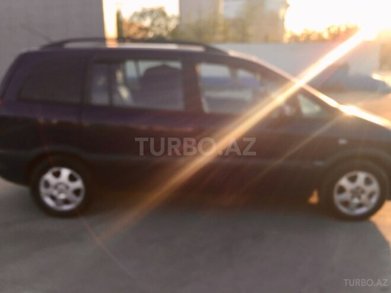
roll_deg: +0.7
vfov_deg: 48.2
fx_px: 328
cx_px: 196
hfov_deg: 61.7
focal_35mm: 29
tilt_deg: -12.9
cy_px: 146
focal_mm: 4.15
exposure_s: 1/403
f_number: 2.2
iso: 32
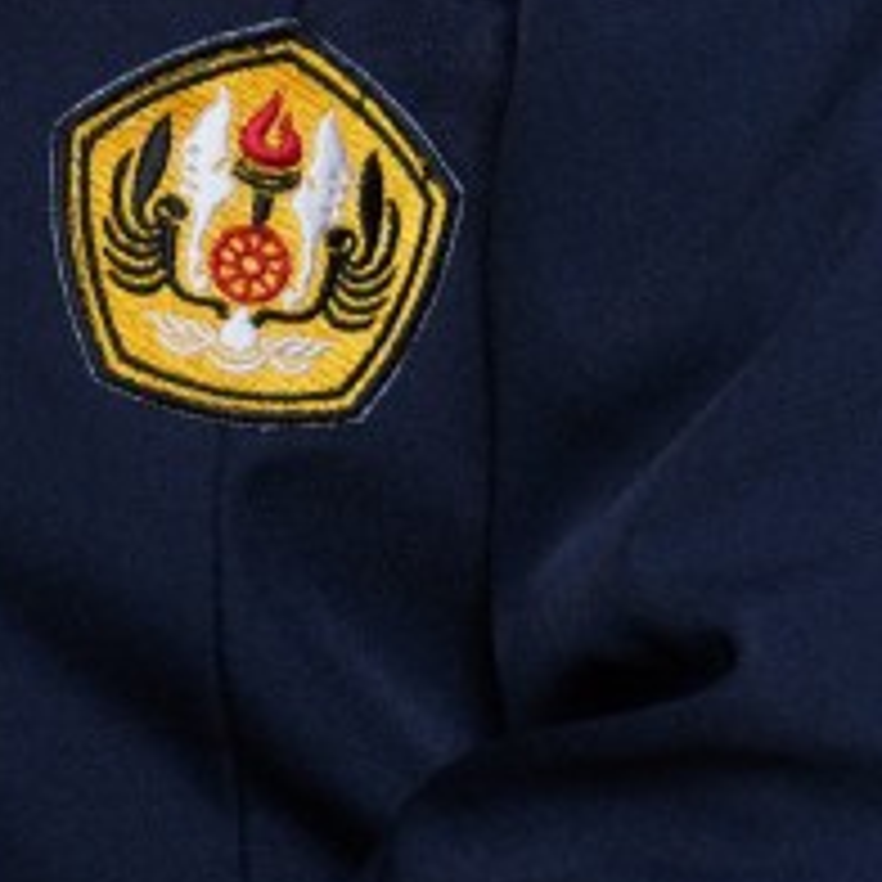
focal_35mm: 302
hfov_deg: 5.8
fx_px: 8706
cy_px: -1102
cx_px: 119
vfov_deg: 5.6
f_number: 10
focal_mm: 68
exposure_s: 1/250
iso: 250
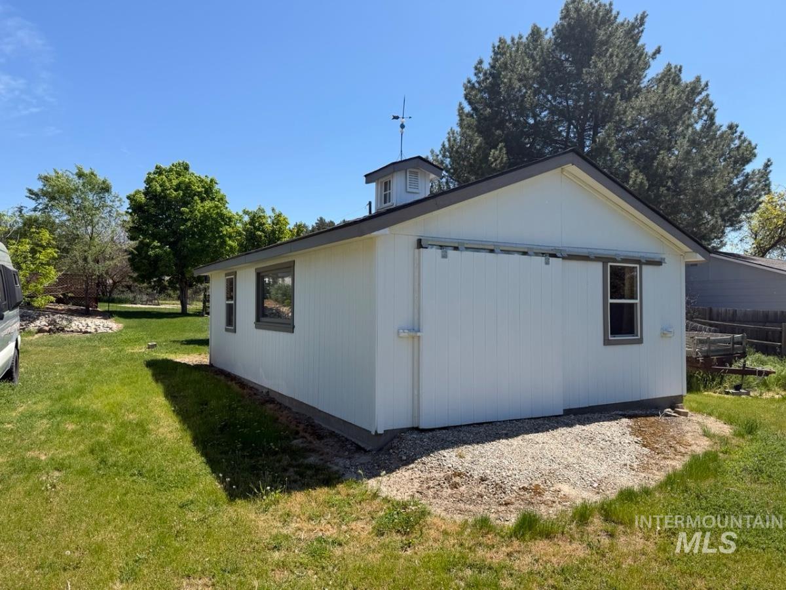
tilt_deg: +2.5
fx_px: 545
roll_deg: +0.5
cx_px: 393
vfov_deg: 56.8
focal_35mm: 24
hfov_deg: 71.6
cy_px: 295
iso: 80
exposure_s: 1/4167
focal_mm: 6.76
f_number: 1.78
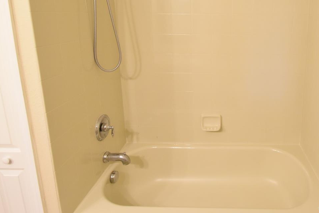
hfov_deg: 68.8
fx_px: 222
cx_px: 221
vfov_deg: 49.7
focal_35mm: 25
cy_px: 60
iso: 1800
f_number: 3.5
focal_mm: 10
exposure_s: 1/60
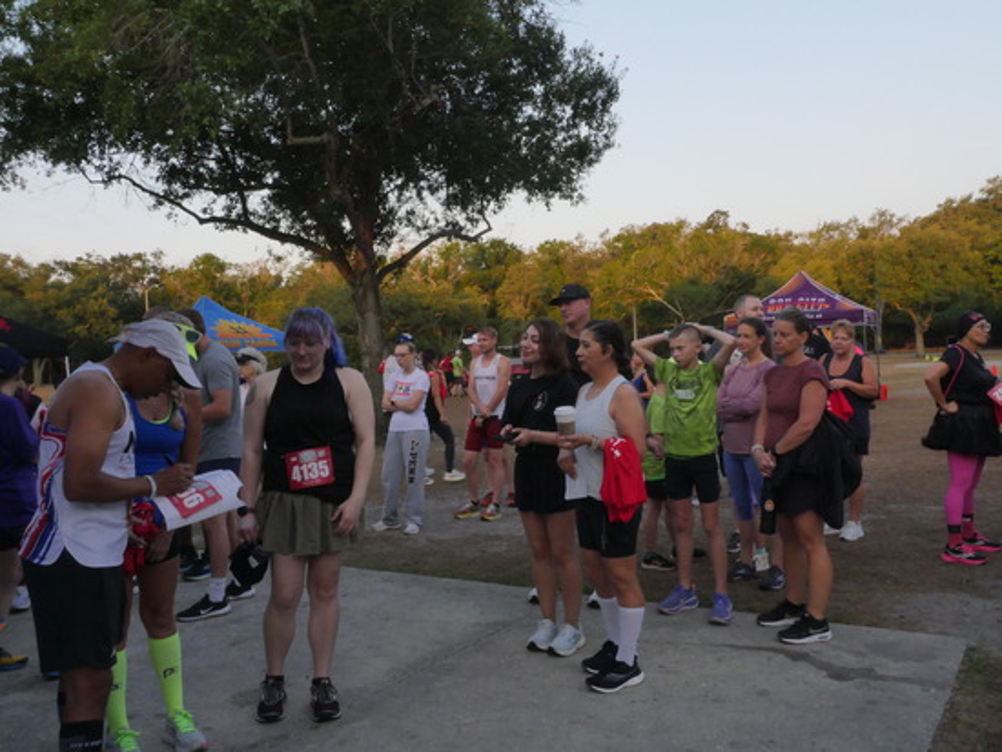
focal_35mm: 34
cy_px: 376
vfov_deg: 41.8
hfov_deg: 53.9
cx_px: 501
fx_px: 985
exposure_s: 1/60
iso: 1600
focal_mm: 17
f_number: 4.2
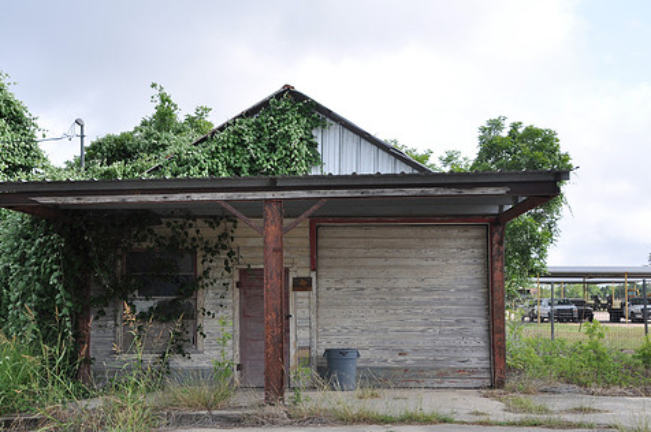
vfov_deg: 23.8
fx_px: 1022
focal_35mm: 57
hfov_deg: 35.3
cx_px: 287
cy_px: 252
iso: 200
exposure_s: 1/100
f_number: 10
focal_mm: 31
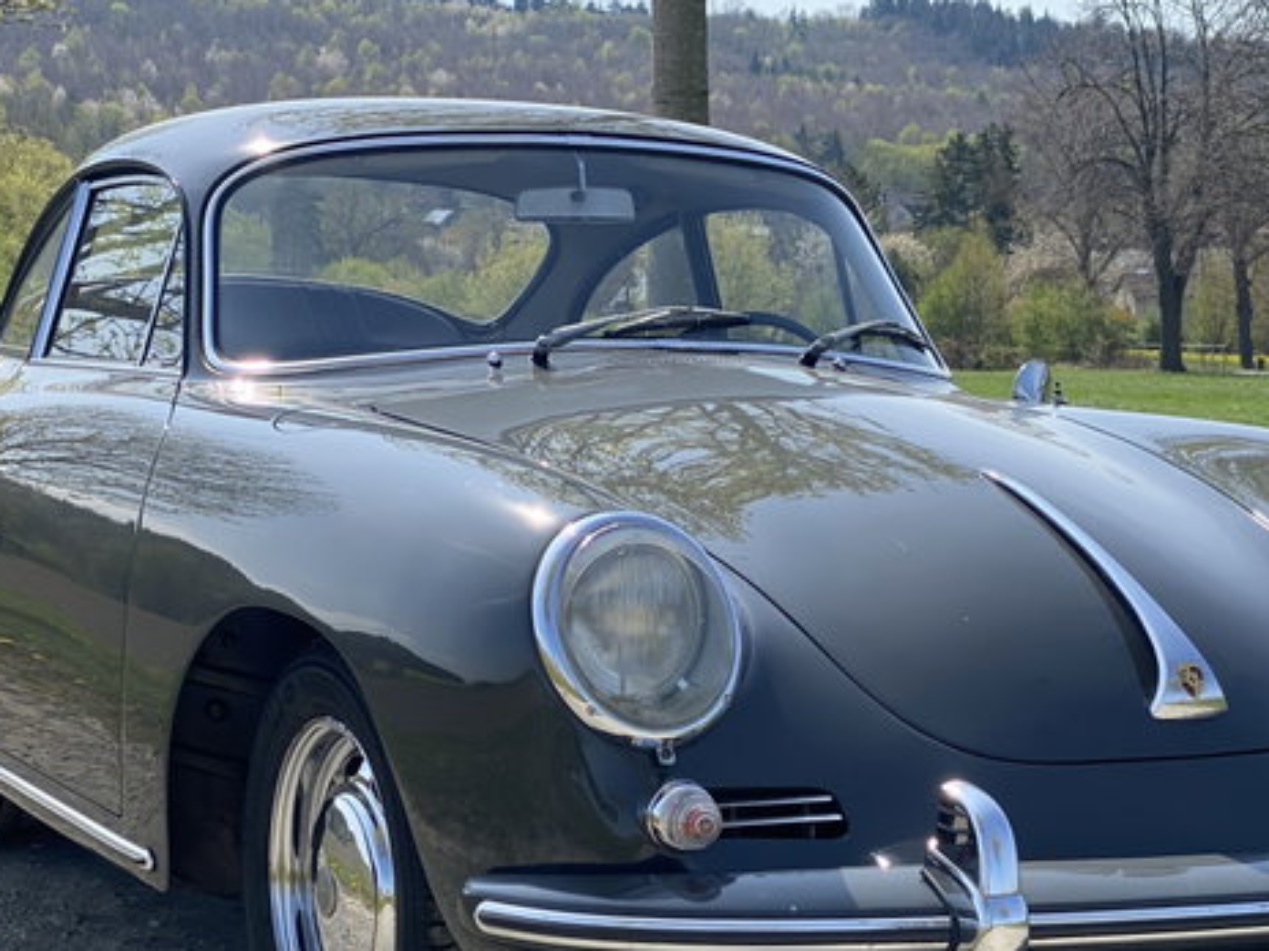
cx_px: 662
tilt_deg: -6.7
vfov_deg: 17.1
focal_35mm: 86
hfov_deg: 22.8
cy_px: 713
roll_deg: -0.5
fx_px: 3153
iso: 20
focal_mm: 6
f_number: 2
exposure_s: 1/888
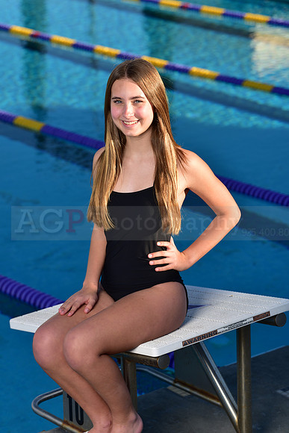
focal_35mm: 120
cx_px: 144
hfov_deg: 11.4
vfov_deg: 17.1
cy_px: 216
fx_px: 1444
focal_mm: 120
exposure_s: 1/250
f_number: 5.6
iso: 64
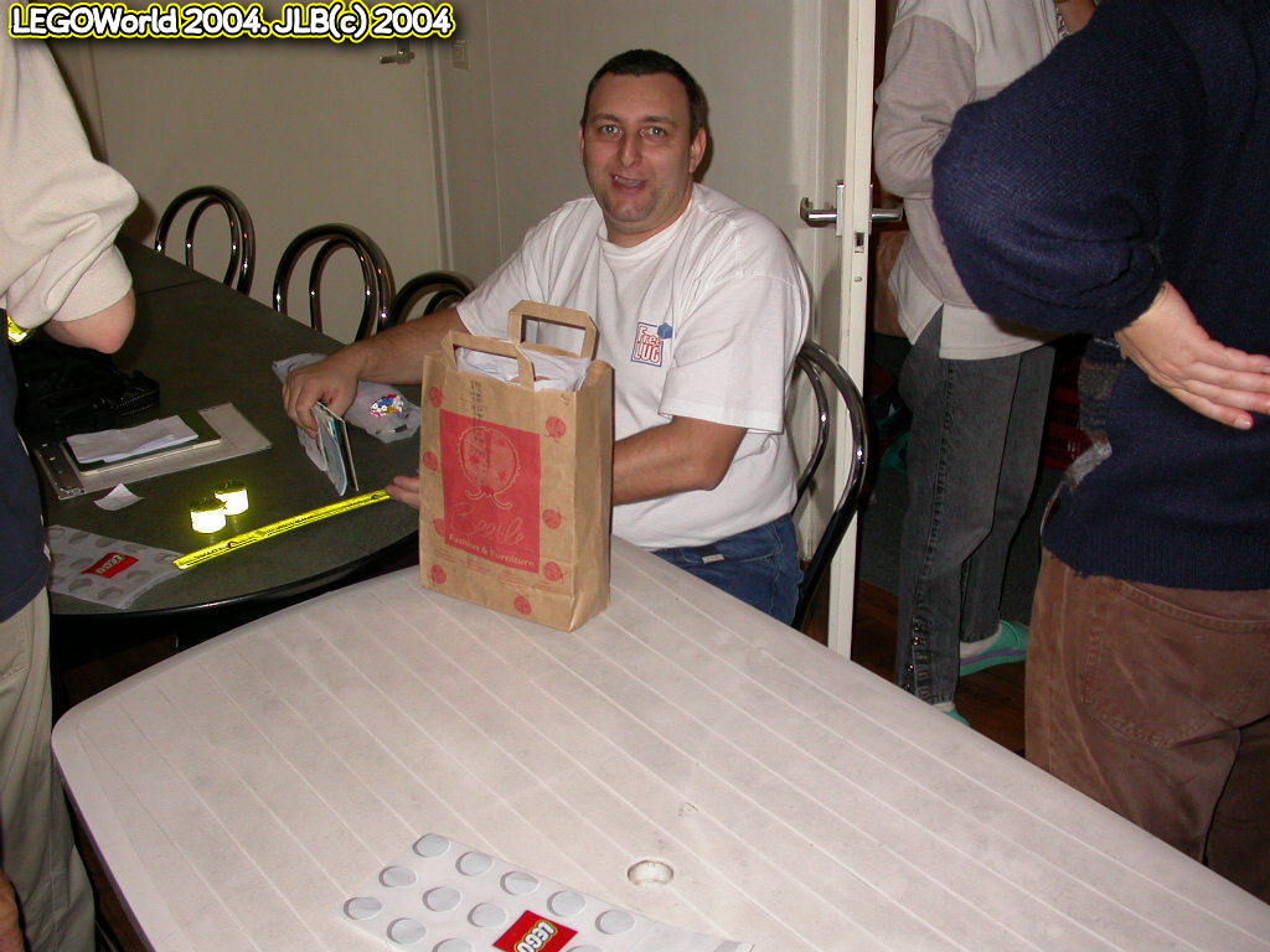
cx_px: 635
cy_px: 476
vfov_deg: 37.7
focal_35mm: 38
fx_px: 1394
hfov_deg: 49.0
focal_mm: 7.85
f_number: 2.6
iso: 100
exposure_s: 1/60
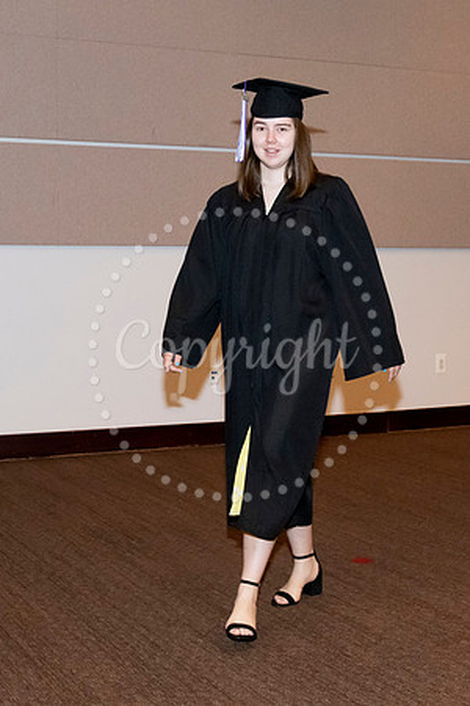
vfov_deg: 33.2
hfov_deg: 22.5
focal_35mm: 60
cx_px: 235
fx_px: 1181
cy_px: 301
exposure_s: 1/200
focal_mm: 35
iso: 6400
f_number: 7.1
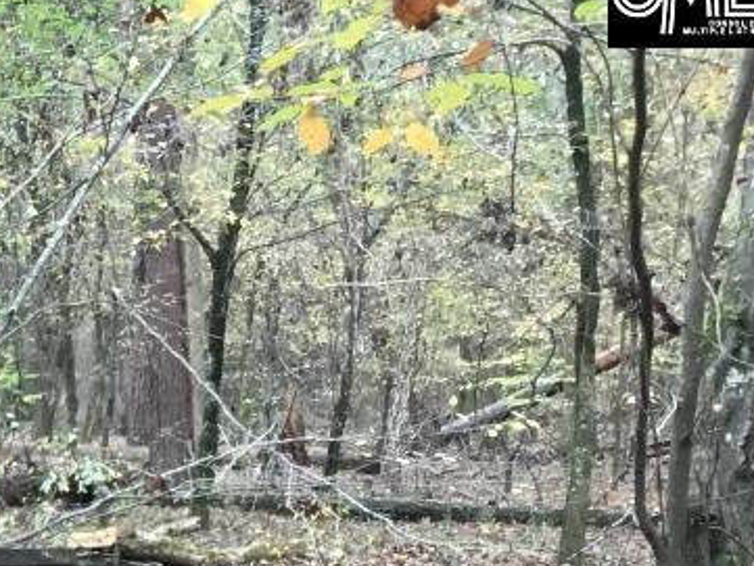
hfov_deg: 20.1
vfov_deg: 15.9
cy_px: 744
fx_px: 1917
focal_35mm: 88
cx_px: -261
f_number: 2.4
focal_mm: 3.3
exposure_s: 1/30
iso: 25
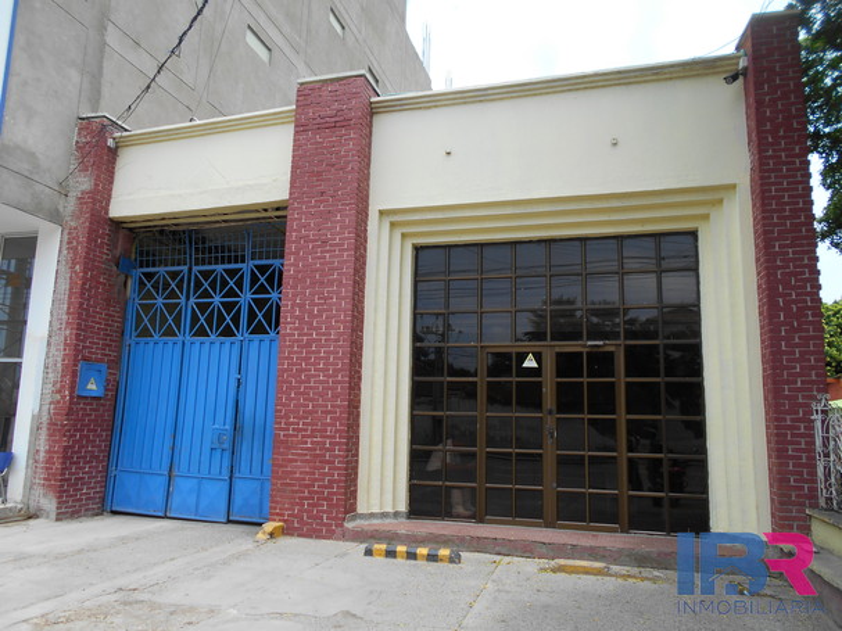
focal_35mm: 26
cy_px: 316
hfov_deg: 67.3
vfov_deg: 53.0
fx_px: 632
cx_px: 421
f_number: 3.2
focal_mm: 4.6
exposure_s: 1/640
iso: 80
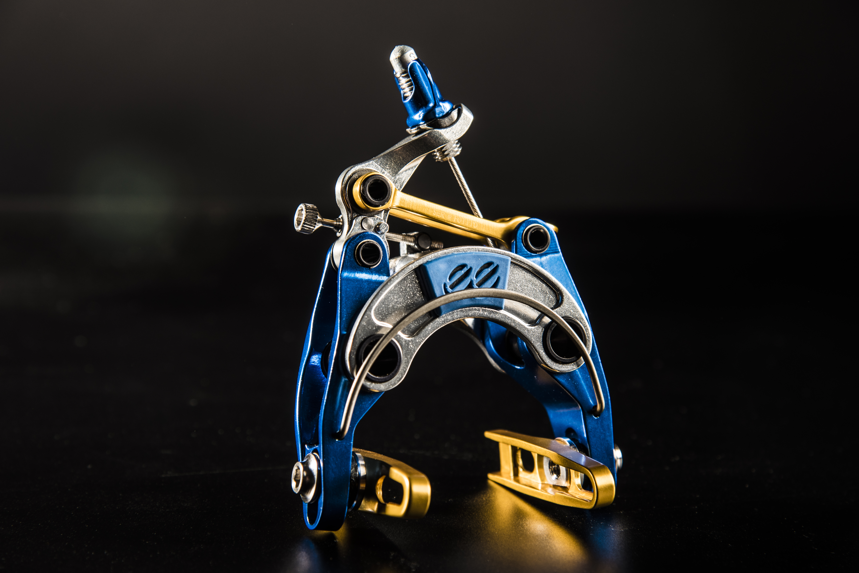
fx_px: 2864
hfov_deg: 17.1
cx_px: 430
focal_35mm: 120
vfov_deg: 11.4
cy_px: 286
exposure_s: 1/160
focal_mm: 120
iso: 100
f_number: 8
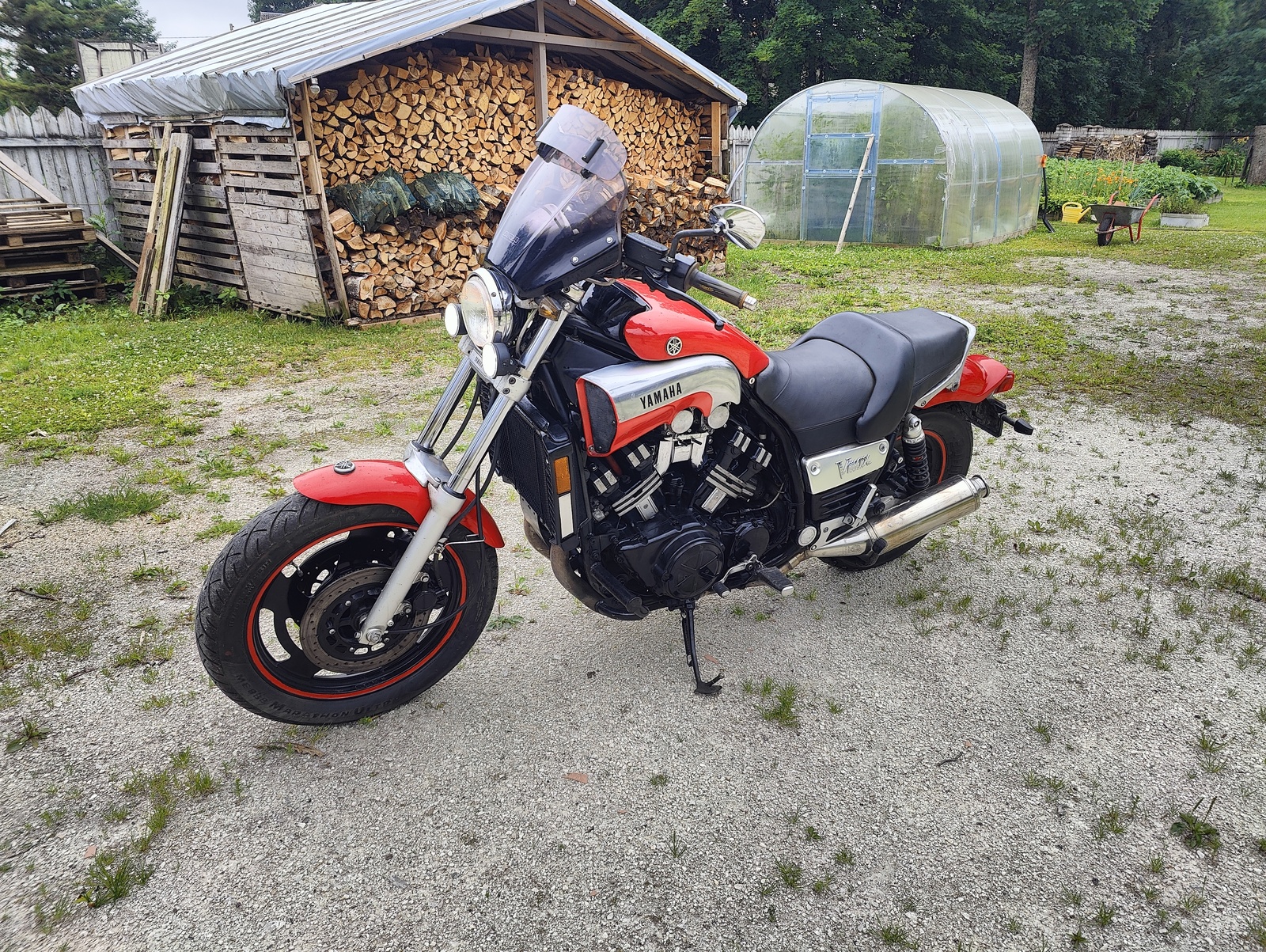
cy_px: 476
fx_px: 842
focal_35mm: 23
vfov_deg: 59.0
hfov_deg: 73.9
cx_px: 633
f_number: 1.8
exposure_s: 1/160
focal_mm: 6.06
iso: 50
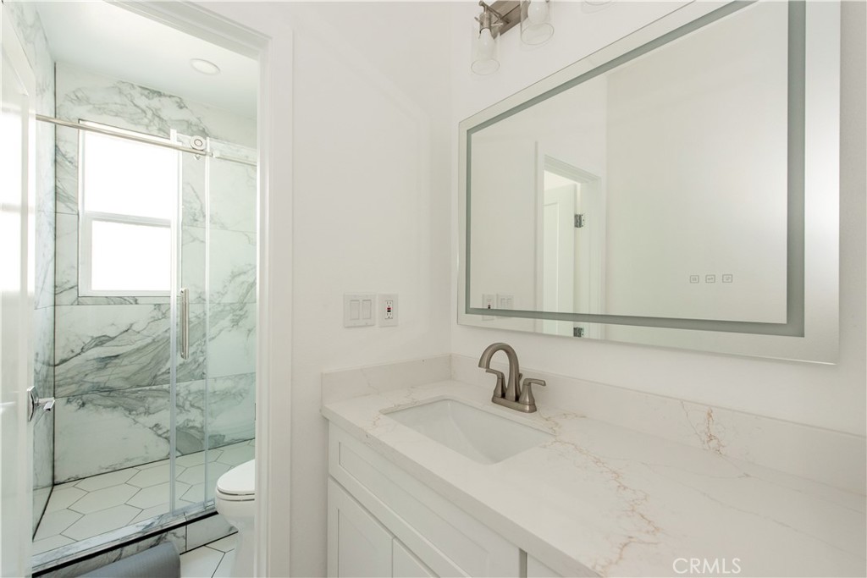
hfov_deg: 100.4
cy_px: 289
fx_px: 361
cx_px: 434
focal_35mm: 15
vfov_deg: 77.3
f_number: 5
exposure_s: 1/100
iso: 720
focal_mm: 15
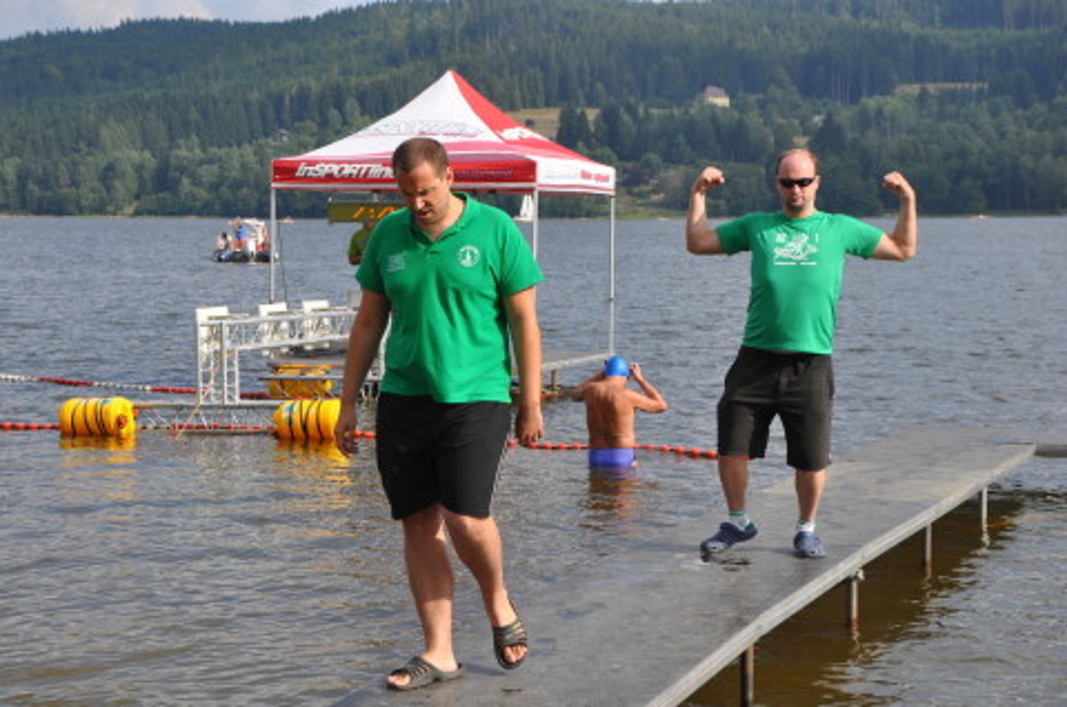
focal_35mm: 78
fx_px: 2307
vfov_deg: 17.4
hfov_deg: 26.0
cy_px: 354
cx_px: 534
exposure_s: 1/320
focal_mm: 52
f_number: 9
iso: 200
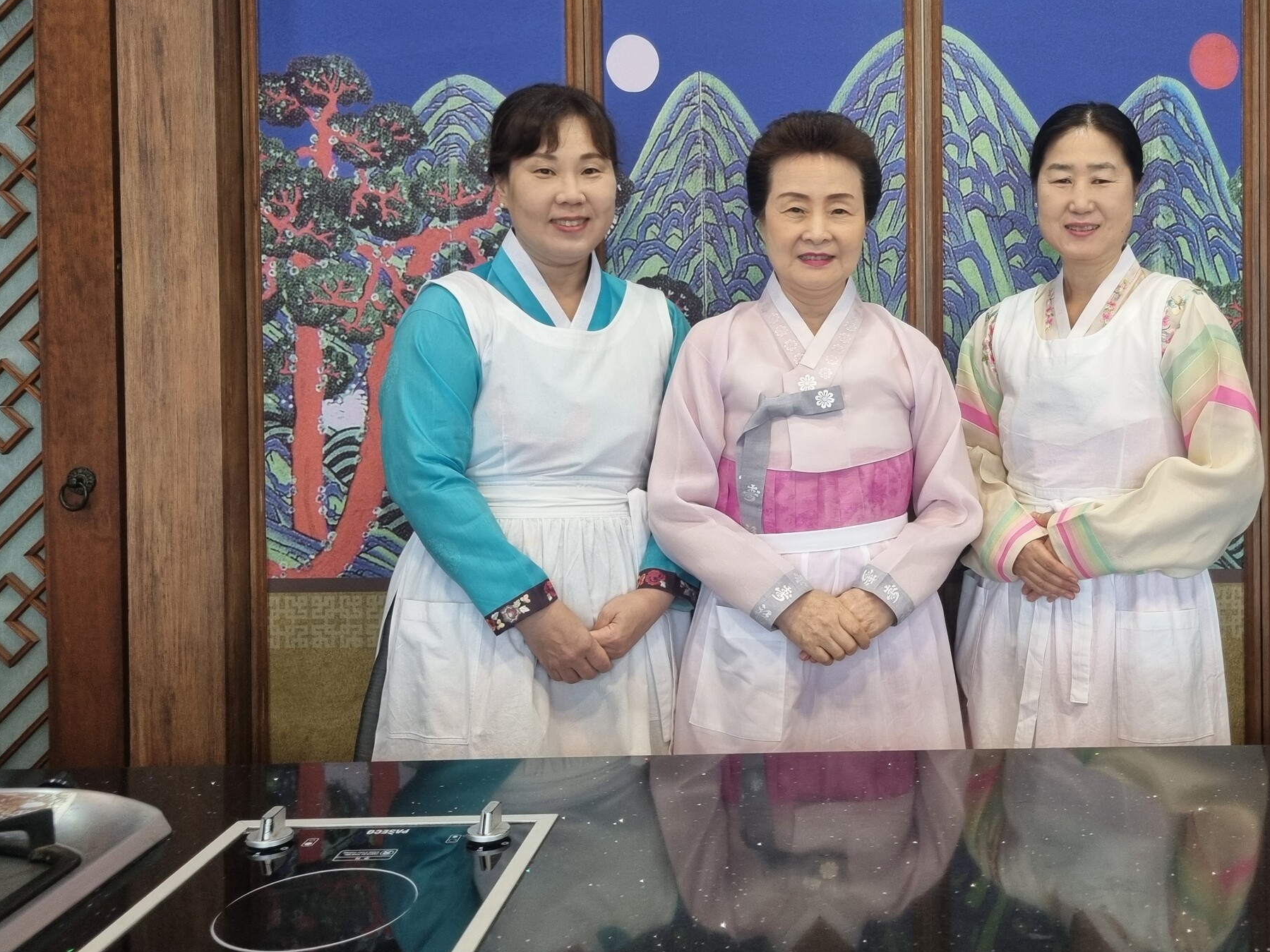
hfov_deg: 48.9
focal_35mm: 37
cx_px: 891
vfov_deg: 38.3
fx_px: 1357
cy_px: 323
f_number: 1.8
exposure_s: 1/120
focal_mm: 5.4
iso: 160
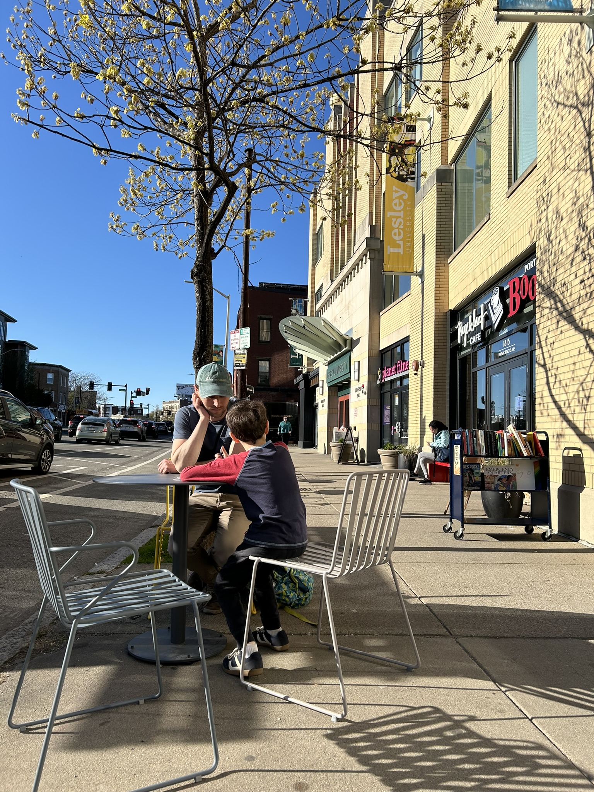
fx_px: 595
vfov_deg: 67.3
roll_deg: -0.9
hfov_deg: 53.1
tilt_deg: +4.1
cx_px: 297
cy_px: 396
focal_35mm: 26
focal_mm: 5.7
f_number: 1.5
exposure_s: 1/3704
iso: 50
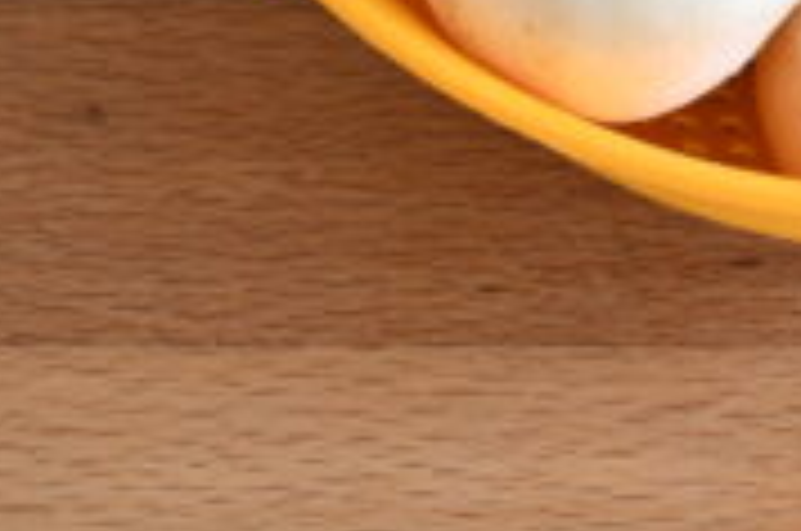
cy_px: -466
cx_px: 936
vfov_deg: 7.8
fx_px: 3776
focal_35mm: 170
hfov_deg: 11.9
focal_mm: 28
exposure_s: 1/10
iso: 200
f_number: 9
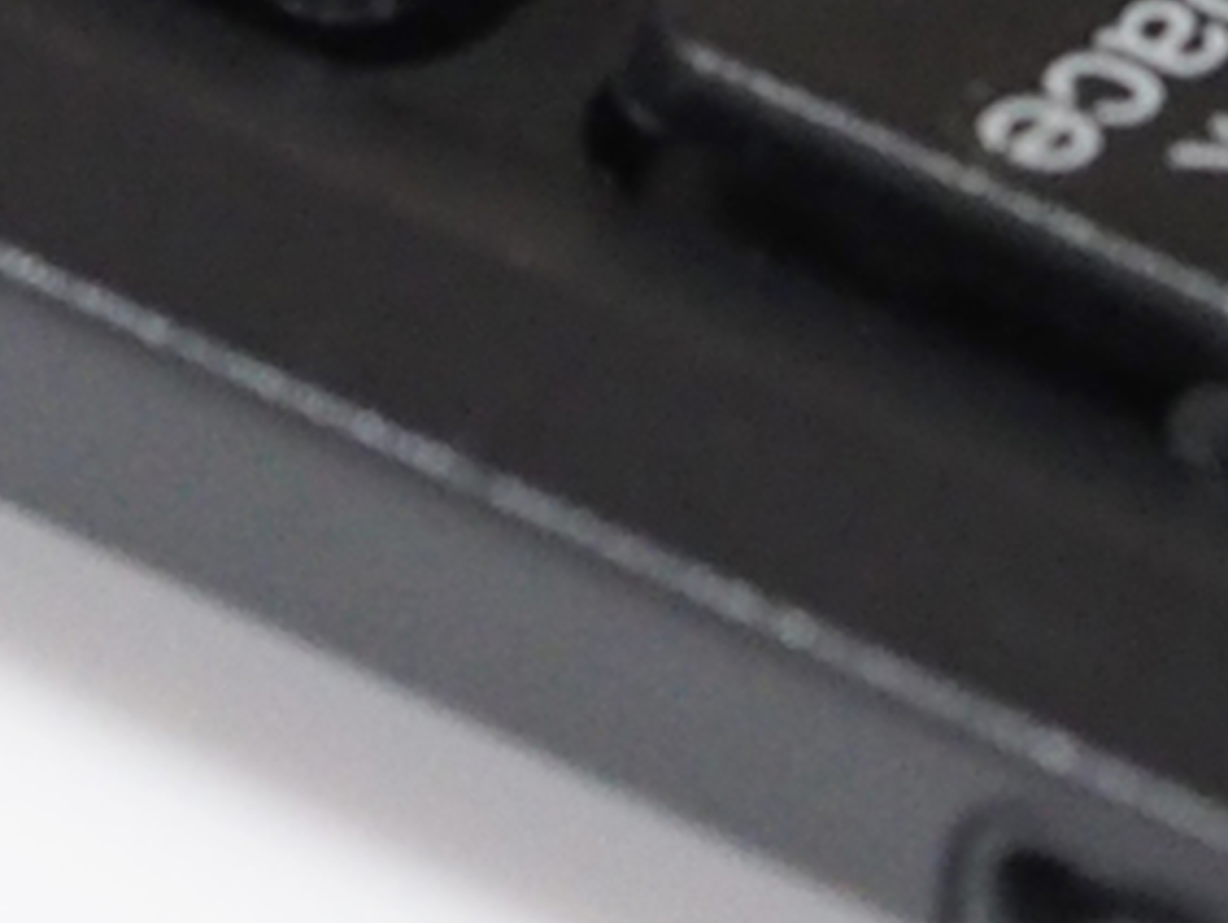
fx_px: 28972
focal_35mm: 816
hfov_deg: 2.4
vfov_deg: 1.8
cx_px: -1063
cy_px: -893
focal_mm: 60
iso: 1600
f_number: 4
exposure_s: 1/30
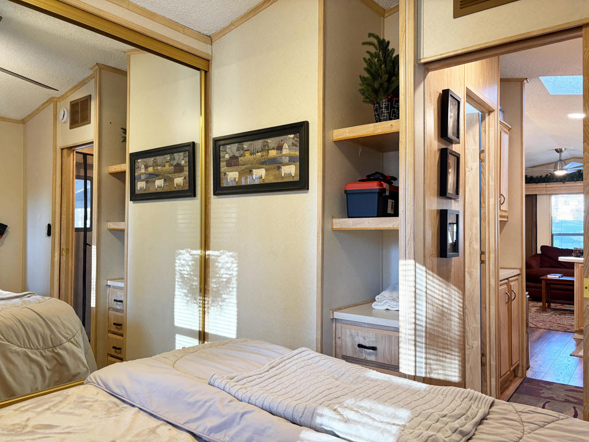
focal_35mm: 26
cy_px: 221
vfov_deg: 53.1
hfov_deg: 67.3
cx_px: 294
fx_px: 442
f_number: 1.6
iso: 160
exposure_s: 1/60
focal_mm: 5.96
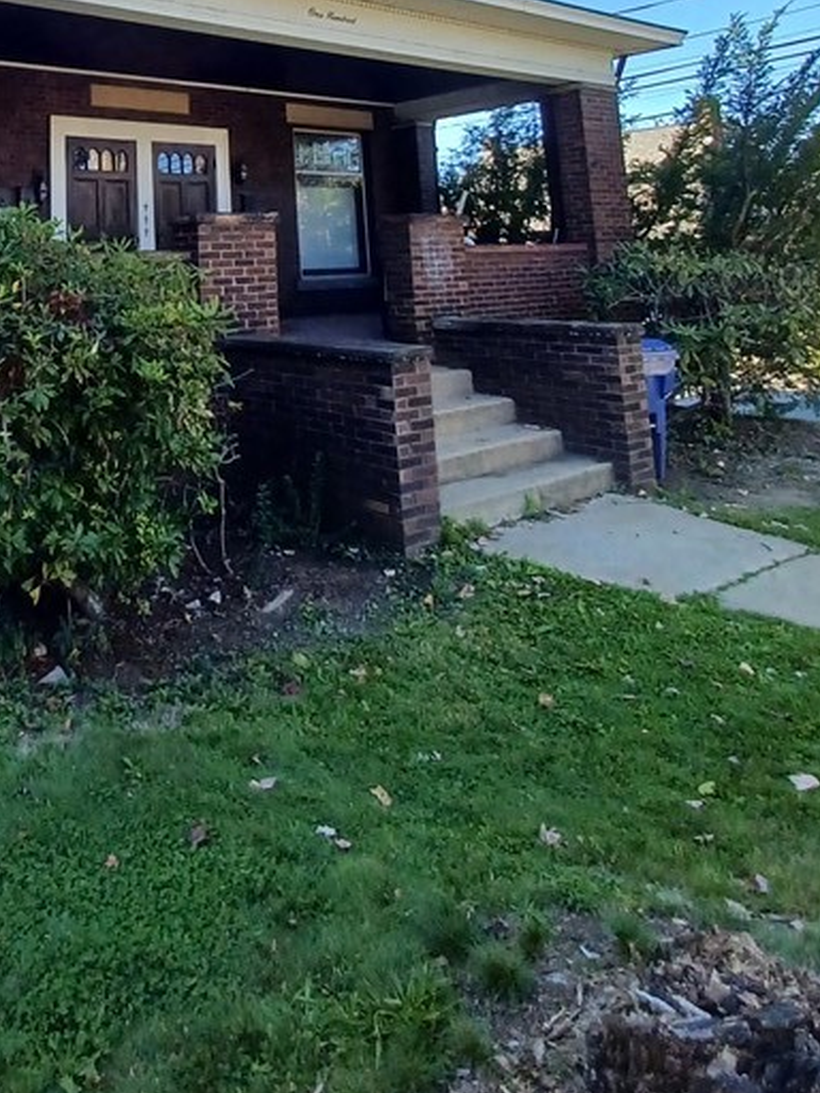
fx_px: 821
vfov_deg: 59.2
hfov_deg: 48.9
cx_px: 124
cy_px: 147
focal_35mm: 26
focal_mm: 1.42
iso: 40
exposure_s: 1/466
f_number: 2.2
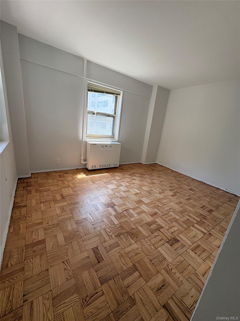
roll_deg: -7.0
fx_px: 129
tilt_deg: -14.2
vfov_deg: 102.1
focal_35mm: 14
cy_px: 160
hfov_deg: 85.7
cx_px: 120
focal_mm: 2.22
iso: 100
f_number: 2.2
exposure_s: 1/99
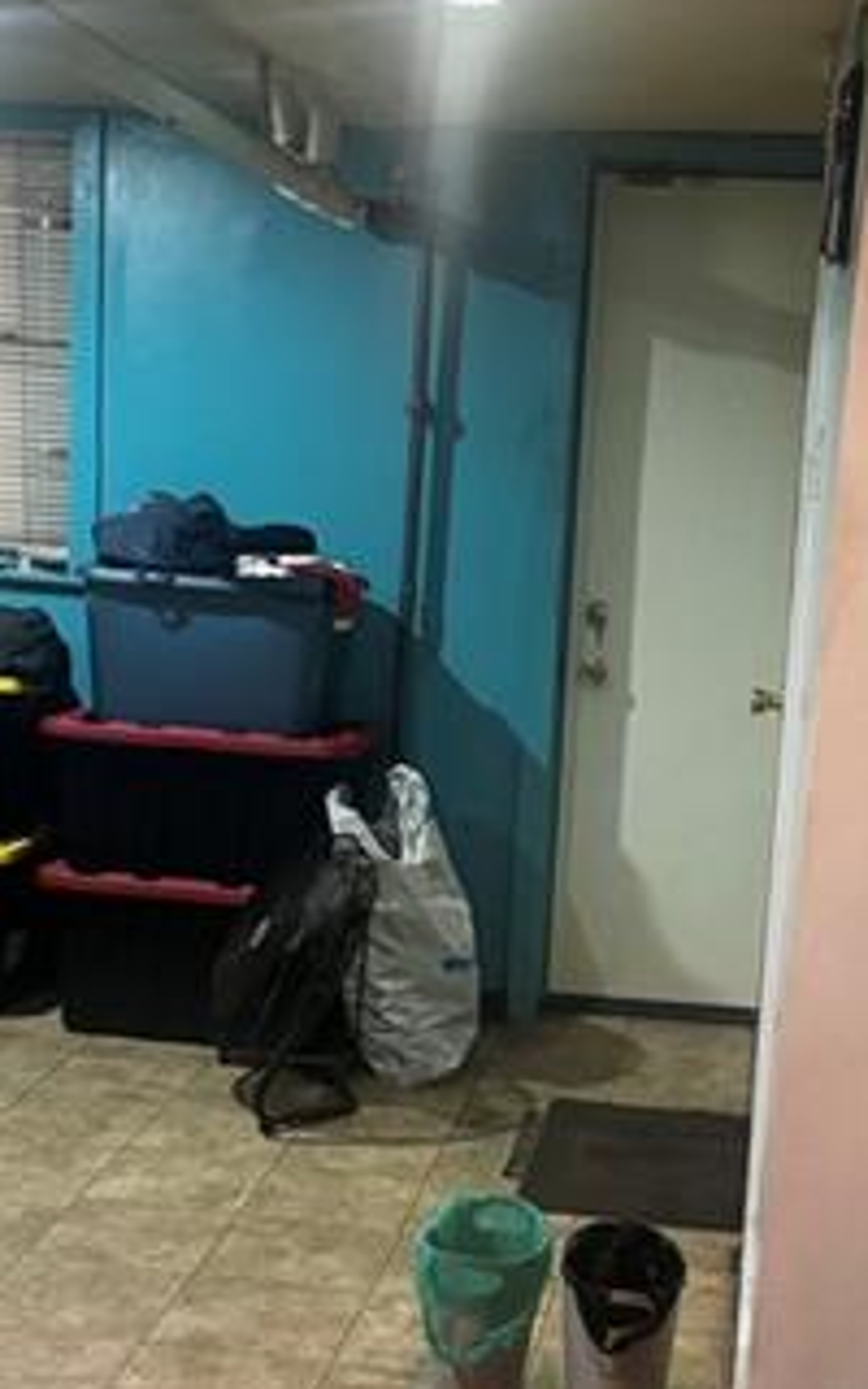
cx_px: 473
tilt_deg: -8.7
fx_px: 2309
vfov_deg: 33.3
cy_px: 859
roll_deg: -2.1
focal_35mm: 61
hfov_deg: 21.3
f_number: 1.78
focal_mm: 6.76
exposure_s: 1/60
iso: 800
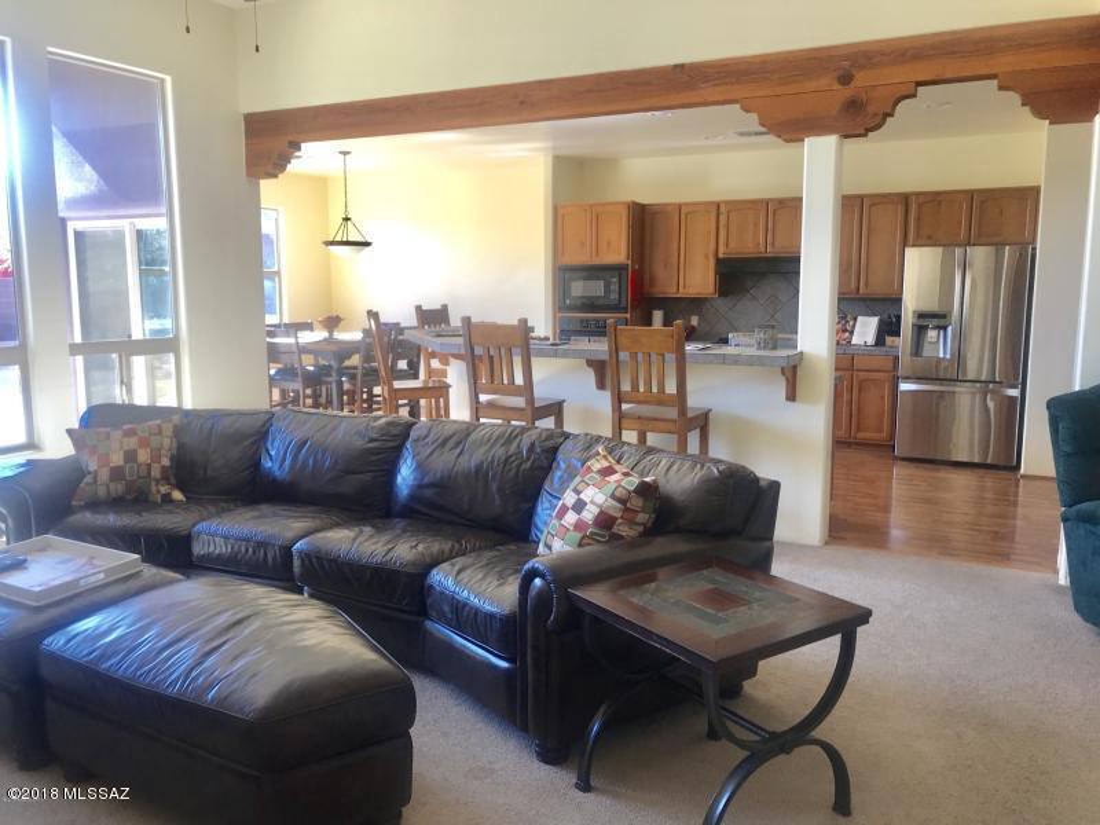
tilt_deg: -9.3
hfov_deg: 63.4
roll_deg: -0.3
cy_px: 412
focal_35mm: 28
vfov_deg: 49.7
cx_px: 550
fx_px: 890
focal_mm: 3.99
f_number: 1.8
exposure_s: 1/60
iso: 20
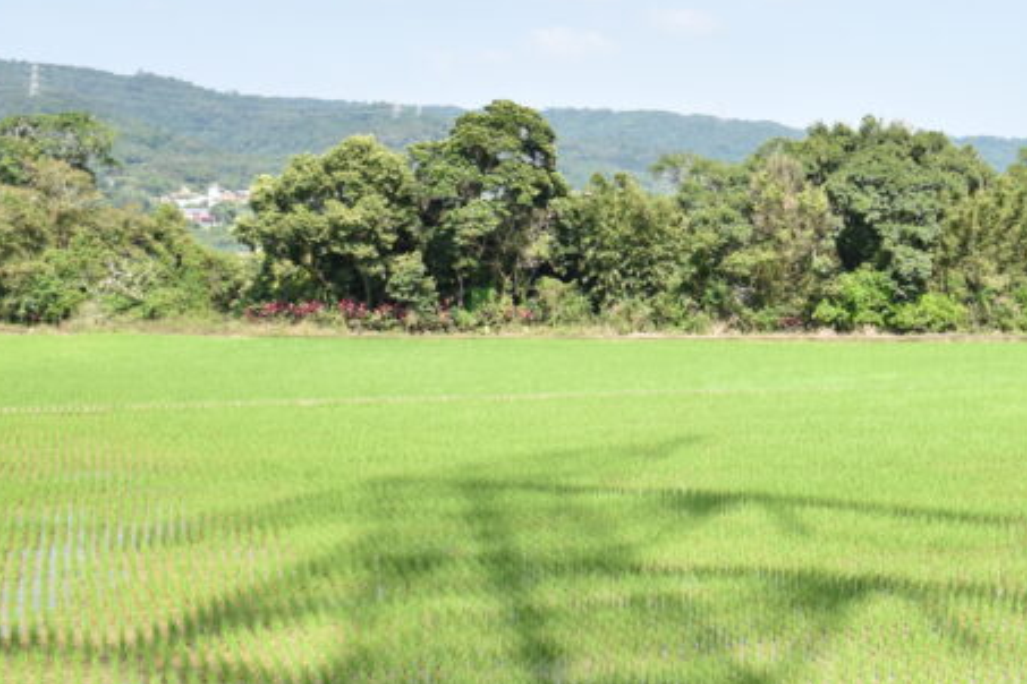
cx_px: 1056
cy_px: 203
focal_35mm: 61
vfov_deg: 22.1
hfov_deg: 30.3
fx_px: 1740
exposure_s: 1/1600
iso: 400
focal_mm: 18
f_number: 3.5
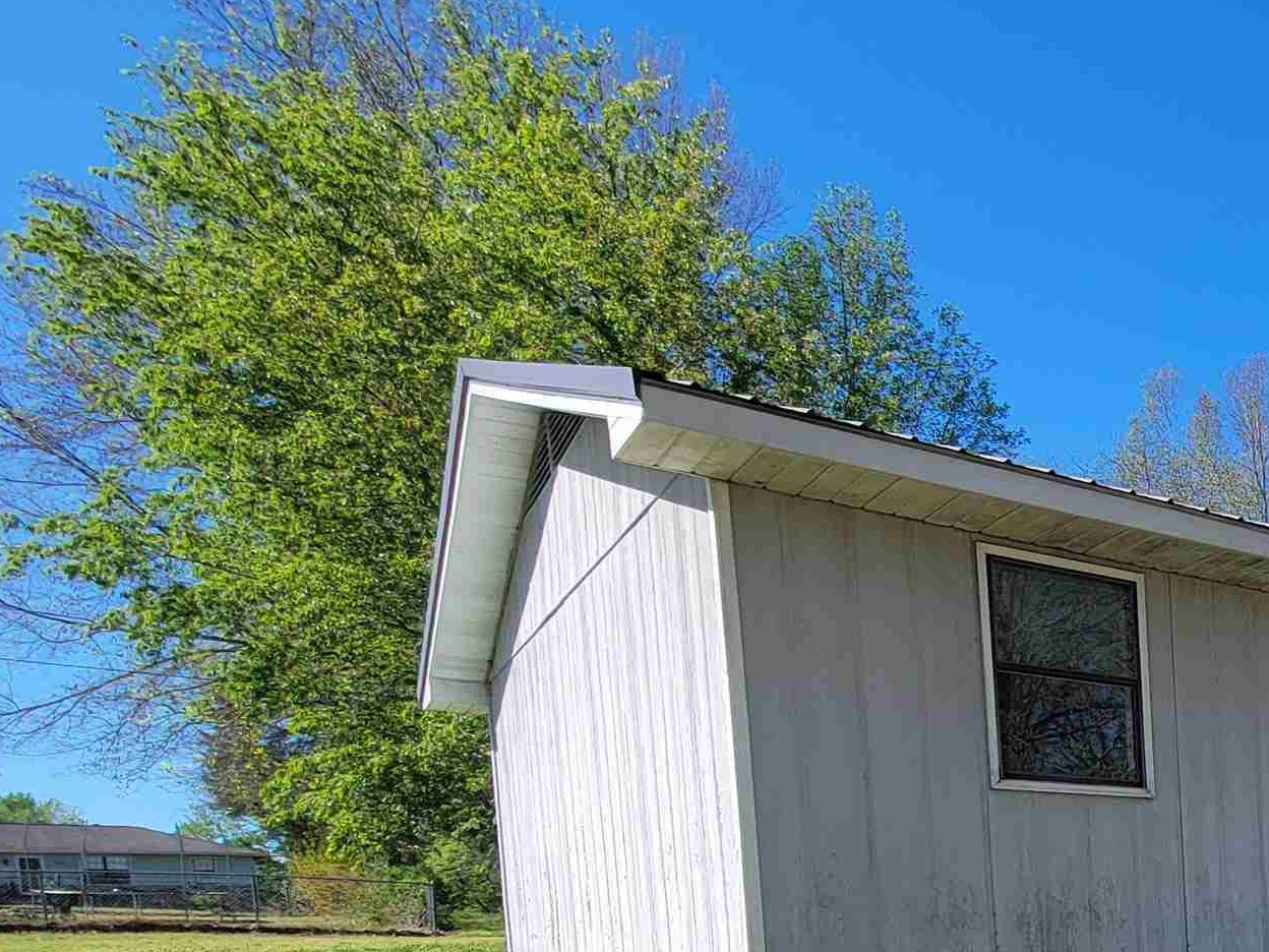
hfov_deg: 41.2
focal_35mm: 32
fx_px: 1173
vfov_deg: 37.0
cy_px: 1051
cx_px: 1487
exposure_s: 1/1078
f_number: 2.2
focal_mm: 2.2
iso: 50
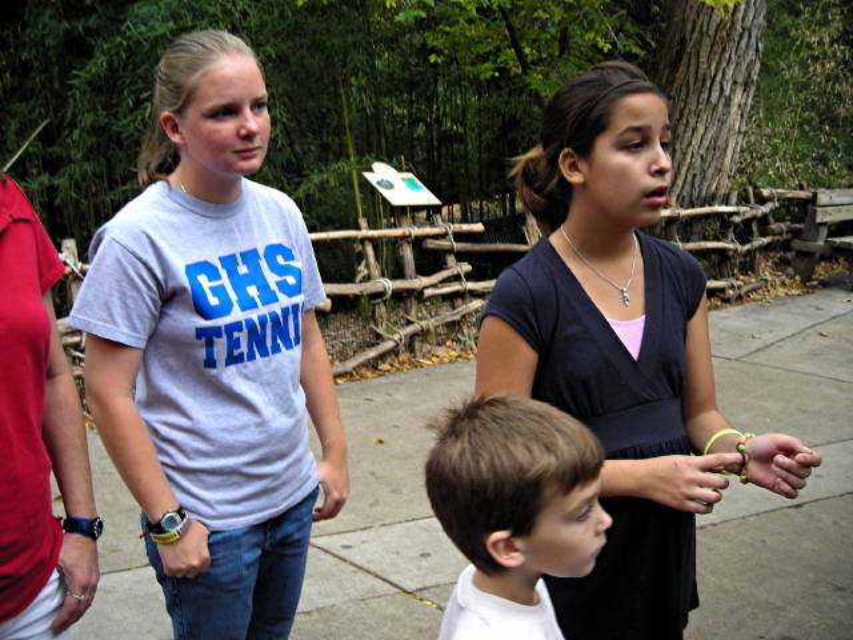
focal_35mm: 38
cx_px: 426
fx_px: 936
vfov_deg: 37.7
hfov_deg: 49.0
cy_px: 320
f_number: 3.2
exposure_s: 1/44.2
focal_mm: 6.3
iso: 50
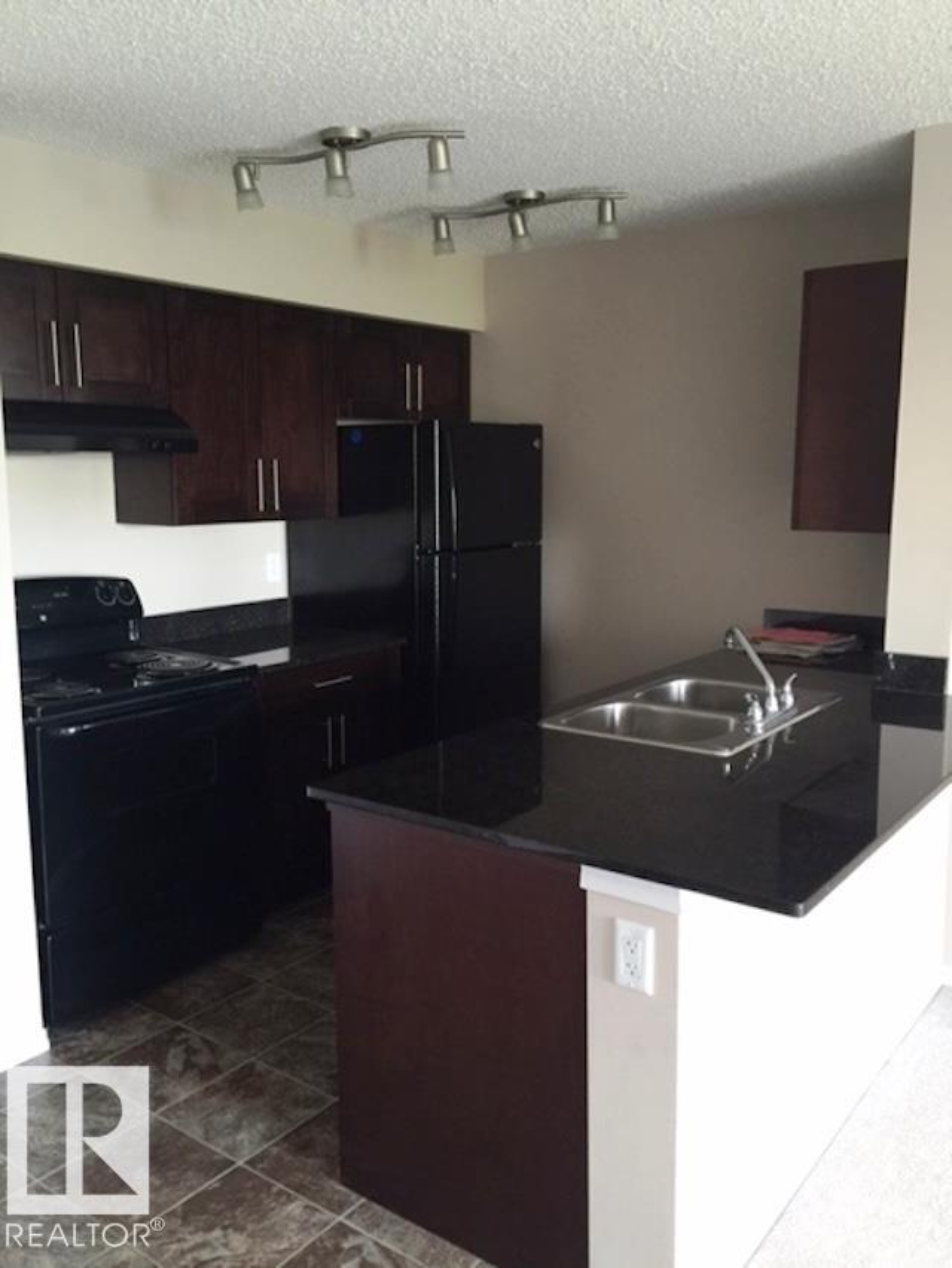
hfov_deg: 48.2
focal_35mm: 29
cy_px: 634
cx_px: 476
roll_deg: -0.1
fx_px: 1063
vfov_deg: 61.7
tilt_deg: -9.0
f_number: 2.2
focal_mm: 4.15
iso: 125
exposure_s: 1/10
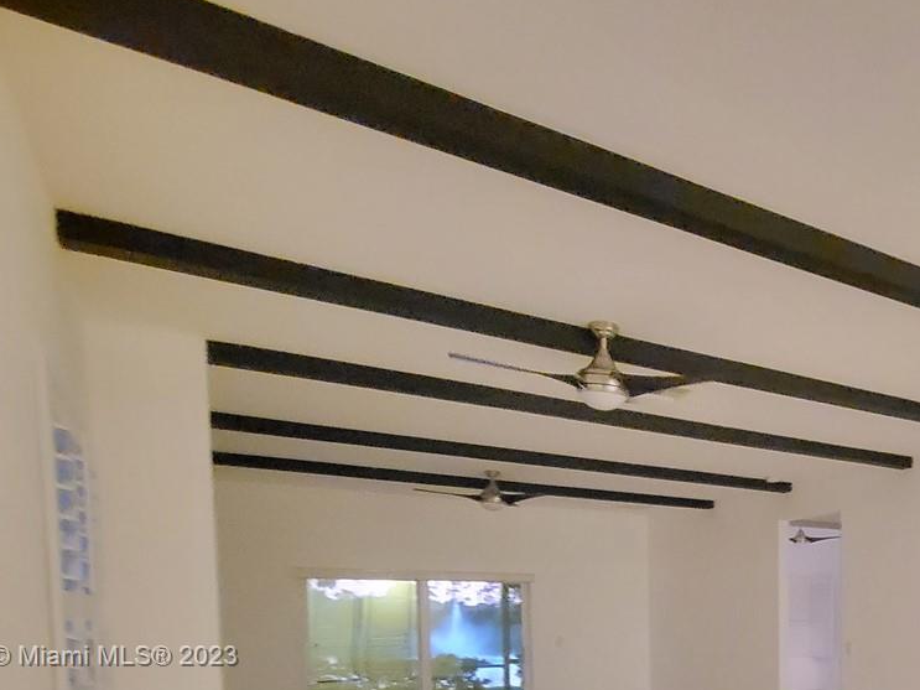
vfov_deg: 43.9
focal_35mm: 28
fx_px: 744
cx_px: 832
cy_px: 658
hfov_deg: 54.9
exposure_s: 1/17
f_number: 2.2
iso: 2500
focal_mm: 2.2
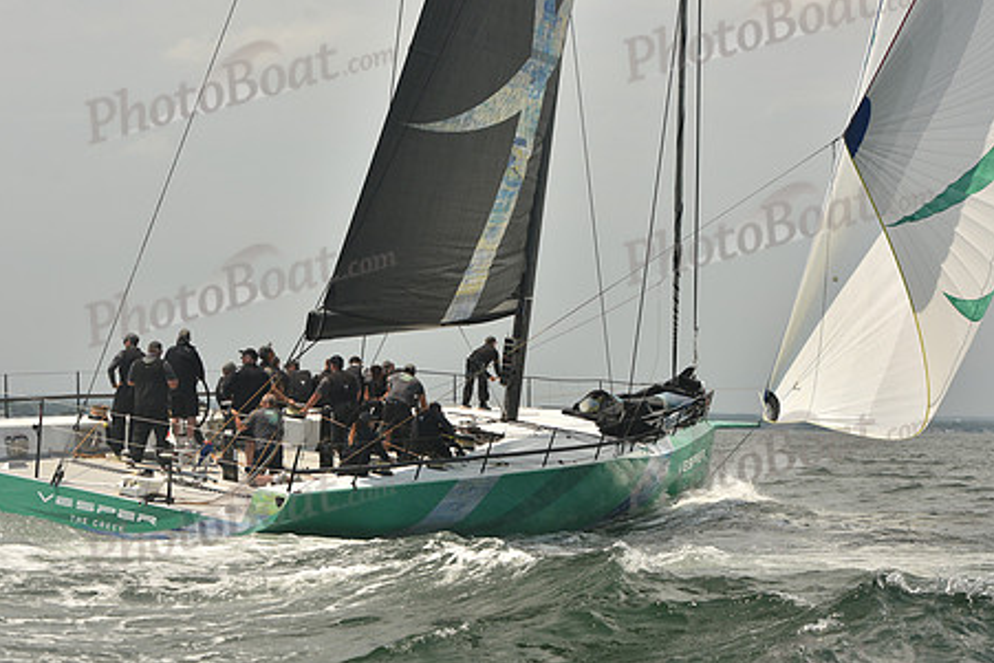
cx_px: 511
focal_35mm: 90
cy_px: 373
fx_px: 2486
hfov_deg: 22.6
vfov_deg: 15.2
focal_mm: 70
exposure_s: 1/640
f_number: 6.3
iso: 250
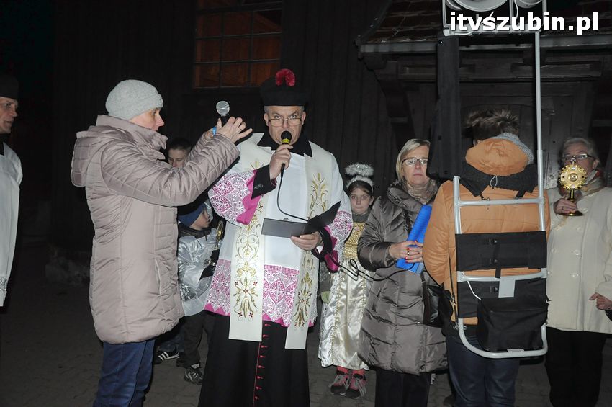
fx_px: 535
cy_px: 204
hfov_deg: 59.5
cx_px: 306
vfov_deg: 41.6
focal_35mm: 32
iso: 2000
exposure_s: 1/60
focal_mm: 21
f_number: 5
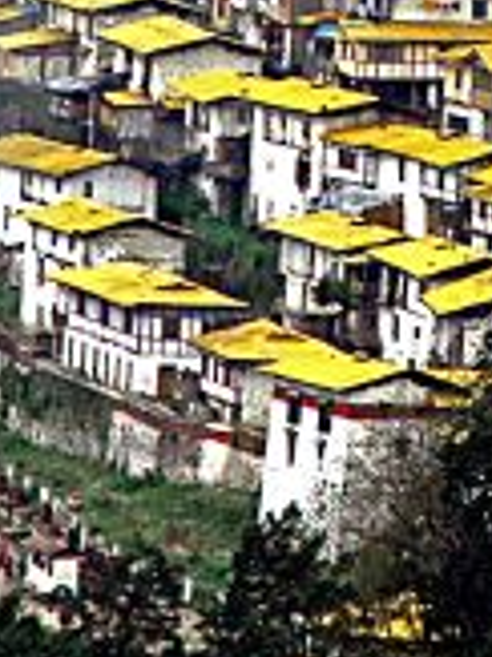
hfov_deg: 0.7
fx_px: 40190
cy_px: -183
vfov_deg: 0.9
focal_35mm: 2118
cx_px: 488
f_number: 7.1
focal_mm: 300
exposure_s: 1/125
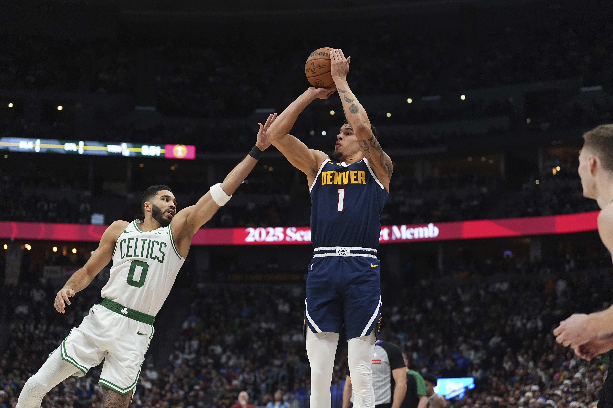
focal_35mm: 79
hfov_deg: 25.7
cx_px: 306
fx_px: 1345
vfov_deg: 17.3
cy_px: 204
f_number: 3.2
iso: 4000
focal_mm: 79
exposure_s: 1/2000
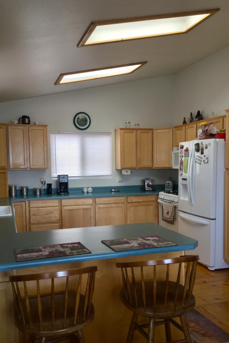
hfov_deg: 37.9
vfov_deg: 54.4
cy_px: 186
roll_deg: +0.8
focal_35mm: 35
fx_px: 334
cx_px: 114
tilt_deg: -5.6
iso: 32
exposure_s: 1/30
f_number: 2.4
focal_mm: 3.3
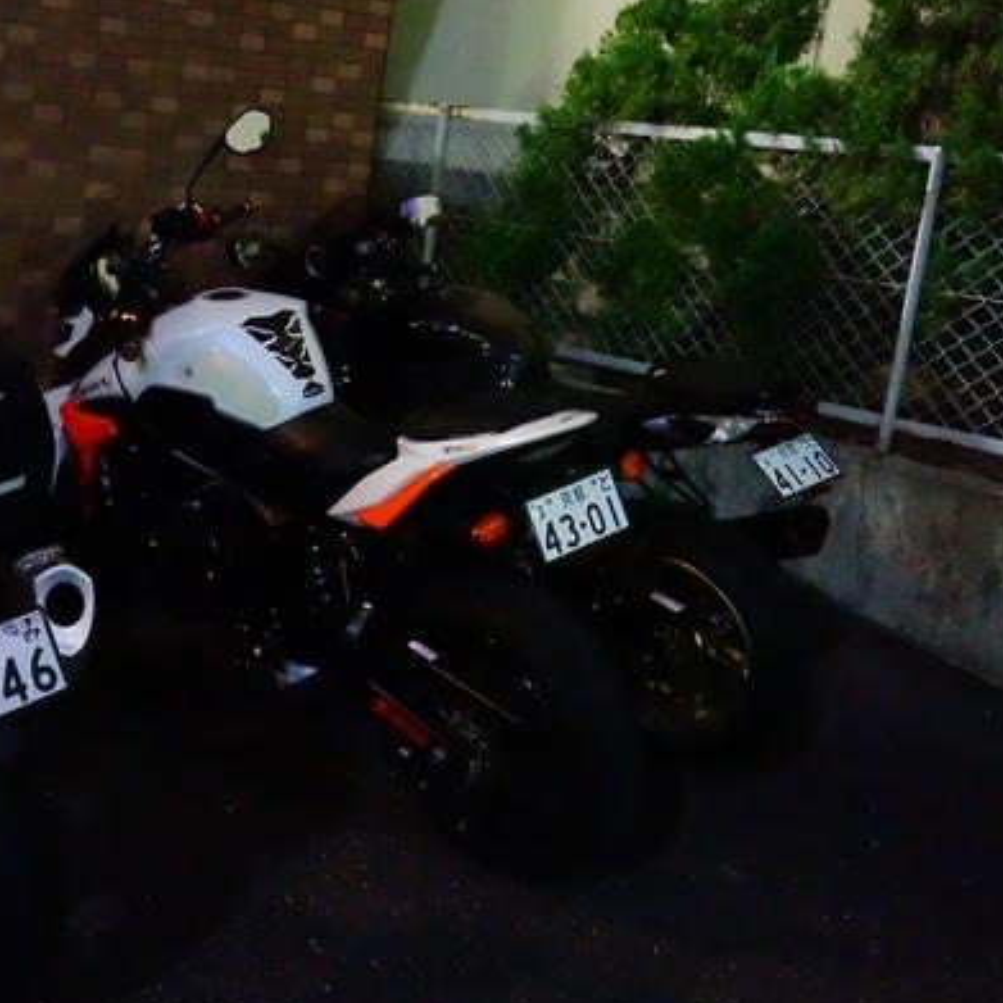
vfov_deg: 36.0
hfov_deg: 34.5
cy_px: 472
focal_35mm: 47
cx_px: 141
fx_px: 1541
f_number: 4
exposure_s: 1/25
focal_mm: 27
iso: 25600
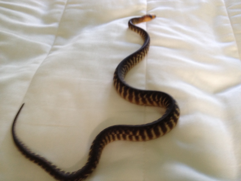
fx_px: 244
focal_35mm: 35
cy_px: 90
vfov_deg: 40.7
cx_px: 120
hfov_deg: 52.6
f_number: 2.4
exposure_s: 1/20
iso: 125
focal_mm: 4.28
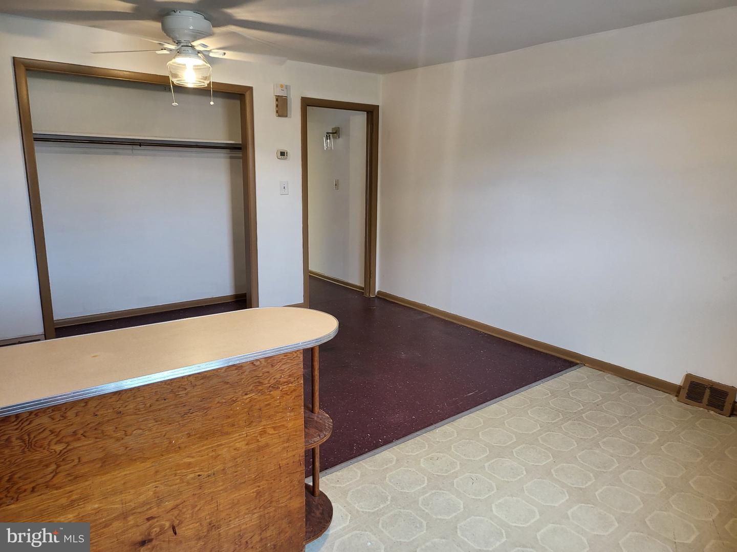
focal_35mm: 24
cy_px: 276
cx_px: 368
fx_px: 511
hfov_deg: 71.6
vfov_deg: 56.8
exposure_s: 1/60
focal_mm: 5
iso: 200
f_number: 1.8
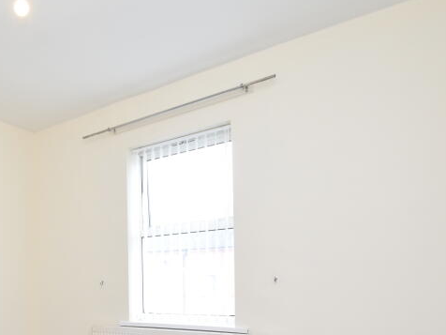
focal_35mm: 31
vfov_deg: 42.5
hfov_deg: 53.7
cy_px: 288
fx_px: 399
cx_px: 78
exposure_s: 1/250
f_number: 3.5
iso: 800
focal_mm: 10
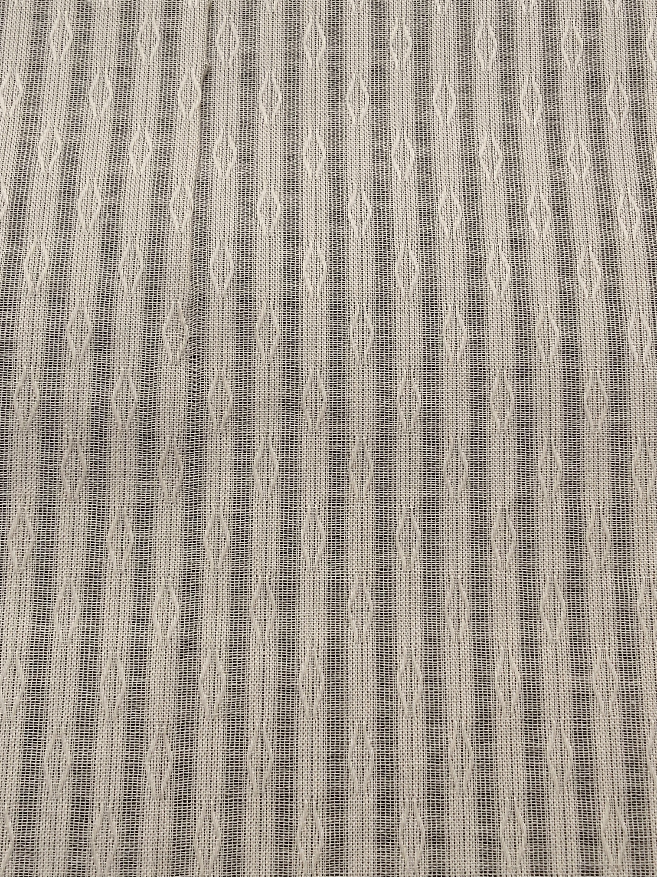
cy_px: 415
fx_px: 1063
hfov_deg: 34.3
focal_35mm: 42
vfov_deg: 44.8
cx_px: 347
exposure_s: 1/100
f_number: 2
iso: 80
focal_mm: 2.78
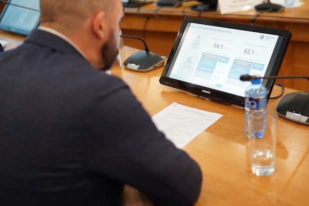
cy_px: 78
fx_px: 438
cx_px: 177
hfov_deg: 38.8
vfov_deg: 26.4
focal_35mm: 51
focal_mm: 35
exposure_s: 1/320
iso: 800
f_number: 1.4
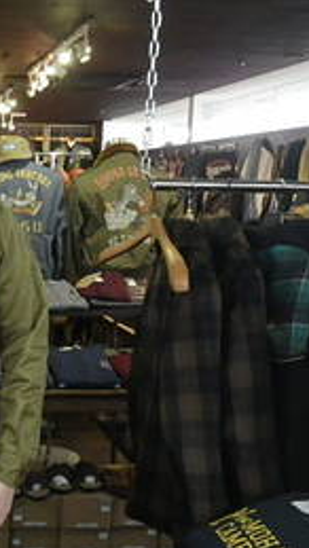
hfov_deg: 22.2
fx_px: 727
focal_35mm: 50
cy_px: 276
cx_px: -57
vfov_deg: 41.3
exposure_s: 1/30
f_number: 3.8
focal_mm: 6.1
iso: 800
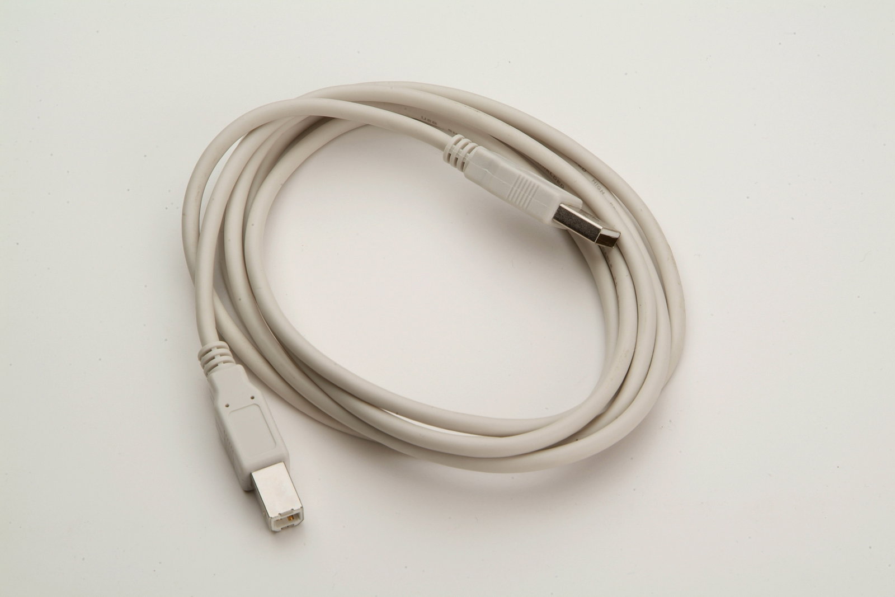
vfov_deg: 11.7
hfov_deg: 17.5
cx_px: 448
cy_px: 298
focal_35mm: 117
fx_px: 2909
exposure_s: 1/30
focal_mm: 78
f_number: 19
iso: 100
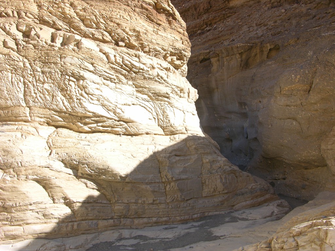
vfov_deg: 40.7
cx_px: 168
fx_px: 339
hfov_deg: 52.6
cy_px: 126
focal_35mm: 35
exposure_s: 1/152
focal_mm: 8.9
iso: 50
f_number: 5.6
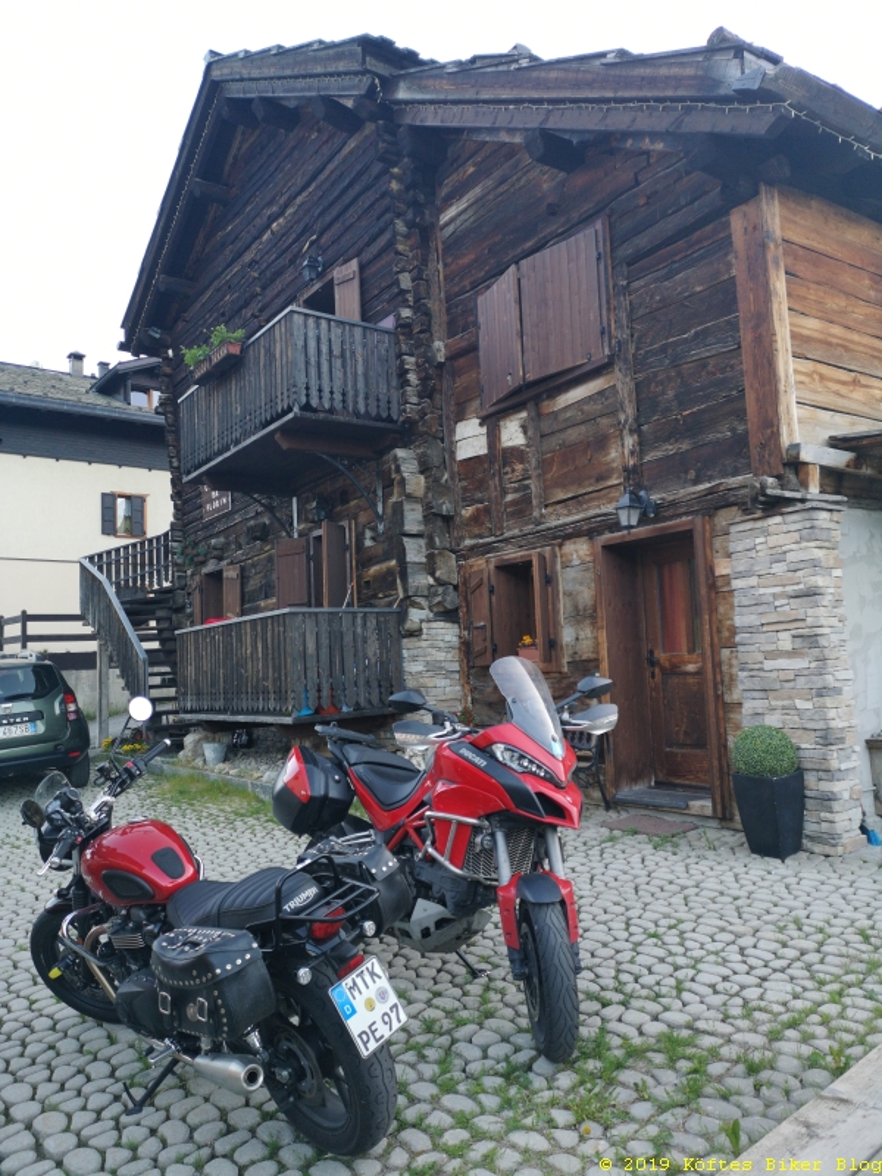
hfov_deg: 51.4
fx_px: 917
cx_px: 441
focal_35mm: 27
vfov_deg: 65.3
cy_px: 588
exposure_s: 1/100
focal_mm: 3.95
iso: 80
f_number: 1.8
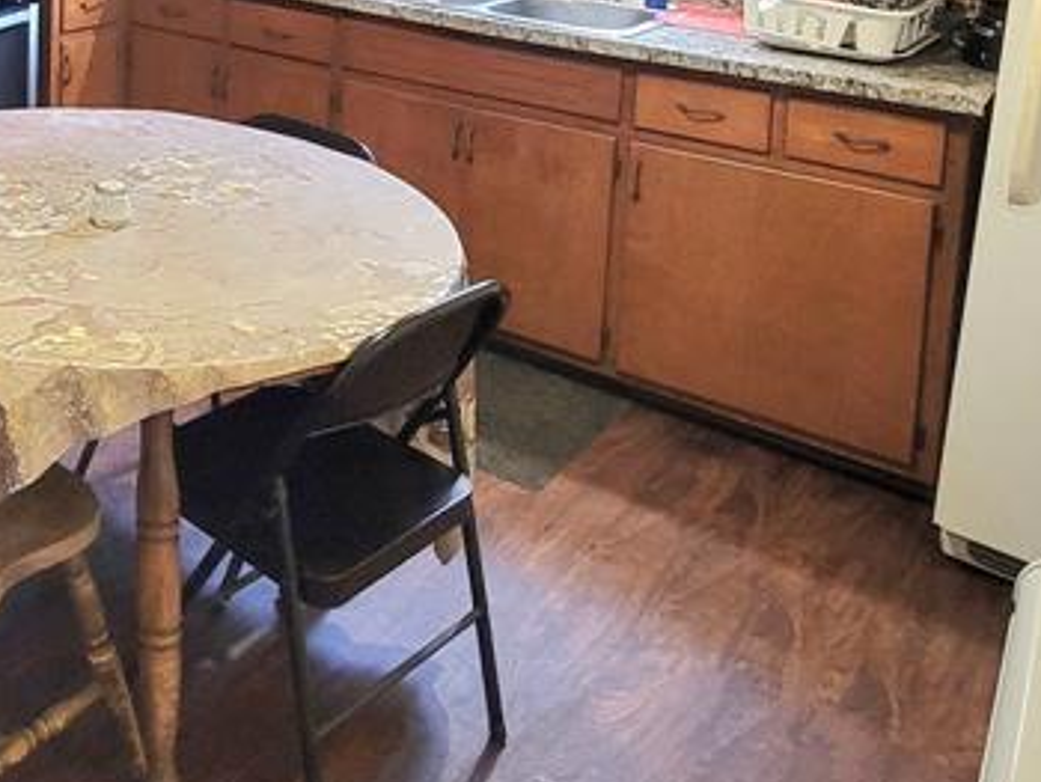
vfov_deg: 32.6
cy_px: -101
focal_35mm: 38
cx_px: 68
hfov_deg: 43.8
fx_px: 1144
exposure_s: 1/30
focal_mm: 2.2
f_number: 2.2
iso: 400
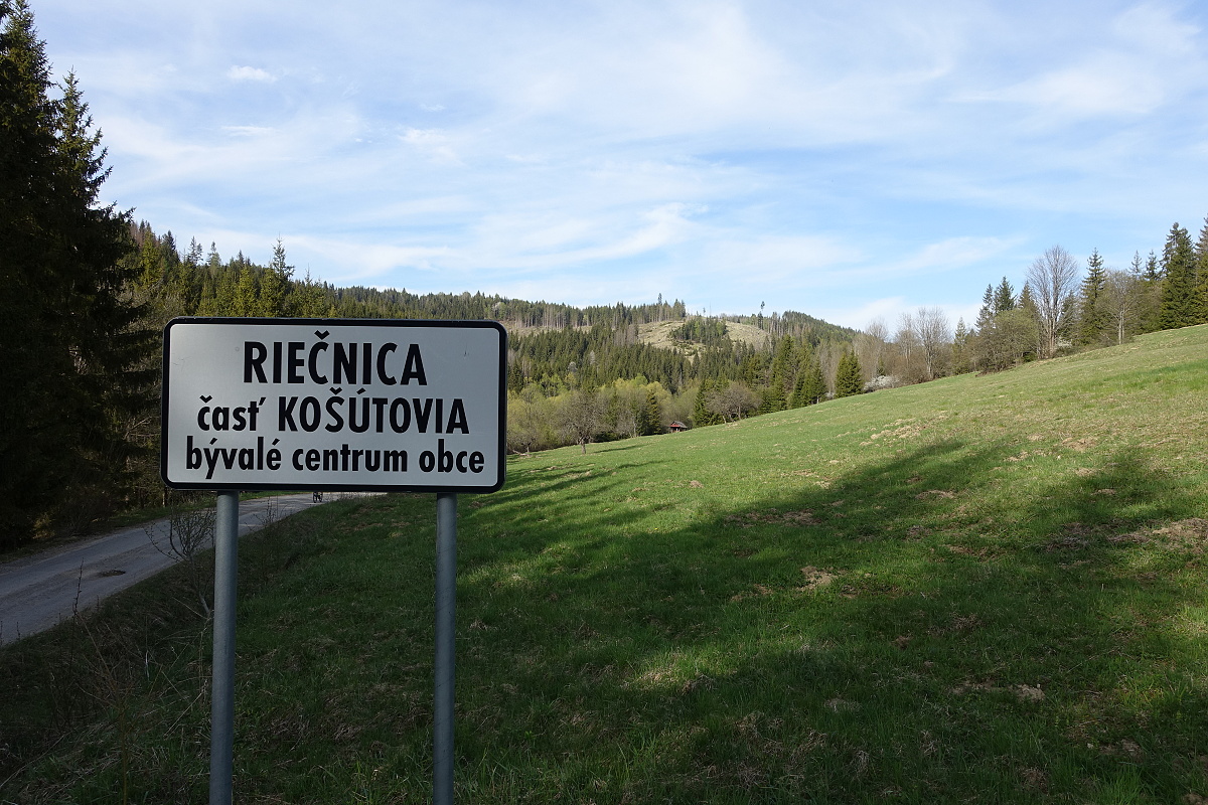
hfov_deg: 73.7
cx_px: 604
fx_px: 805
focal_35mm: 24
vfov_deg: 53.1
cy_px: 402
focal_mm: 8.8
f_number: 5.6
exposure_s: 1/320
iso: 125
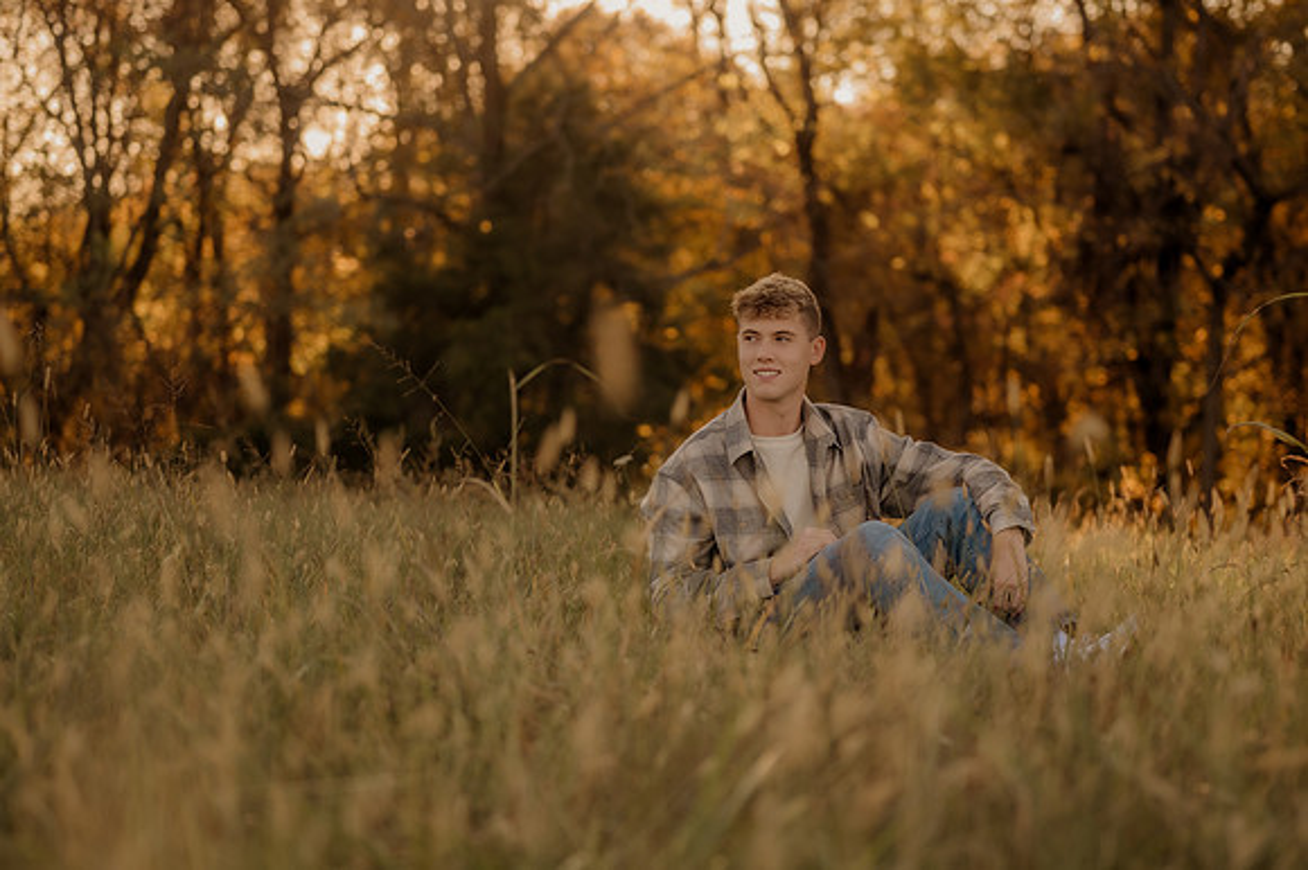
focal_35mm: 75
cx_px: 654
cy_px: 435
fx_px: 2723
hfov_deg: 27.0
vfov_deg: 18.2
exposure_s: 1/1250
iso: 250
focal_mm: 50
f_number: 1.8
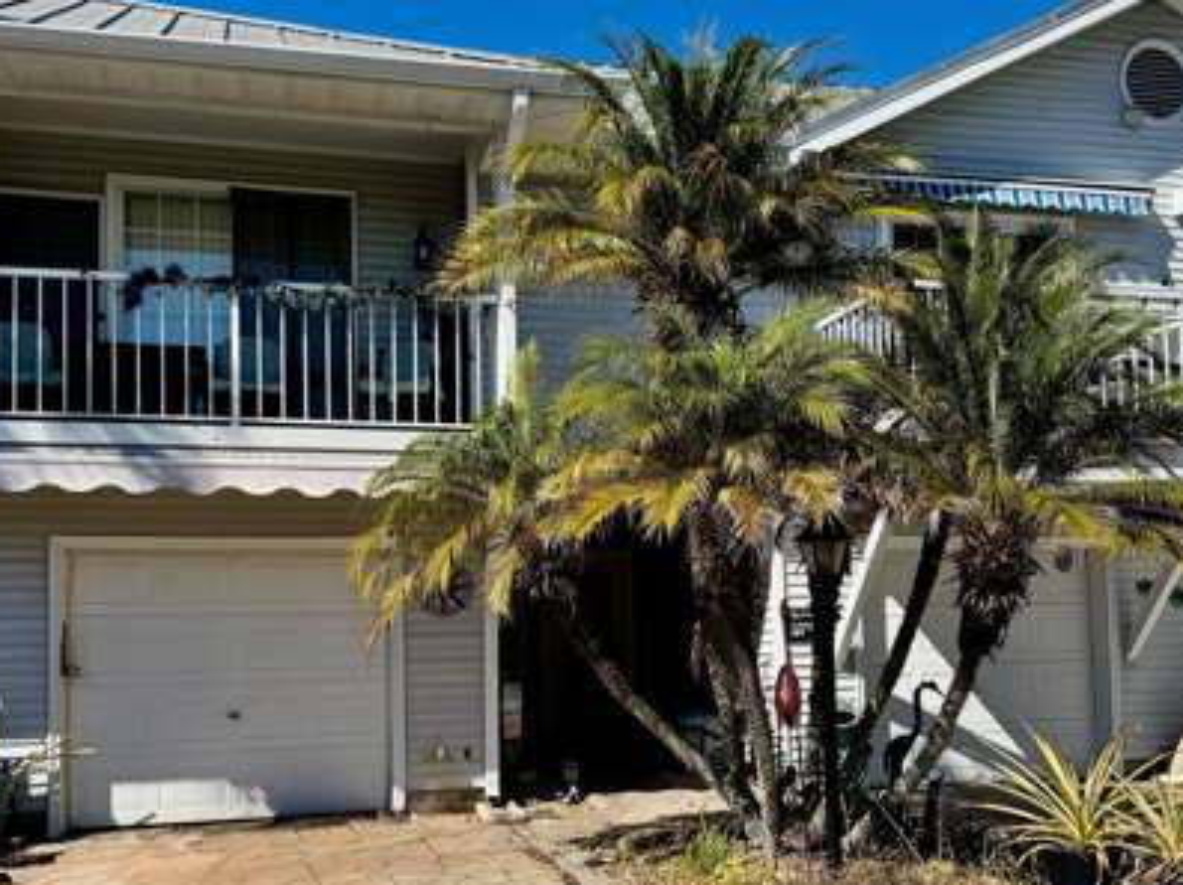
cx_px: 536
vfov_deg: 48.1
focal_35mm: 29
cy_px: 487
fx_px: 990
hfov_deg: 61.6
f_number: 1.78
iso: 80
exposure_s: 1/5814
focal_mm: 6.76
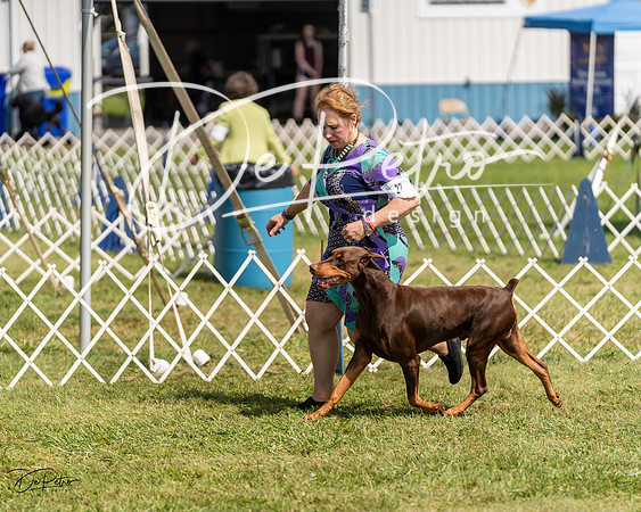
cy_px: 256
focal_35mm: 170
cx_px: 320
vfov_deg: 9.1
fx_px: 3225
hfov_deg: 11.4
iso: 200
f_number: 2.8
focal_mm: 151
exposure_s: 1/3200
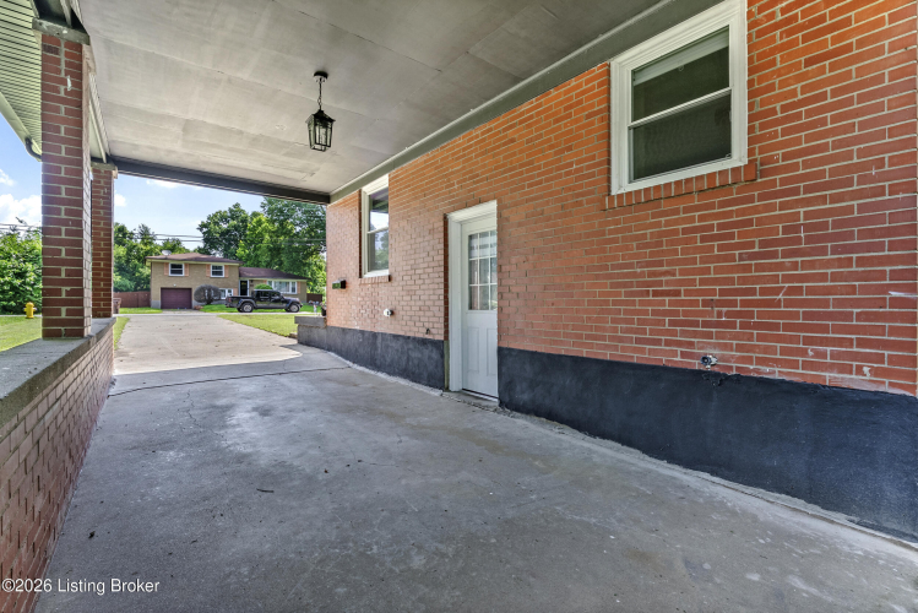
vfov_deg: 73.8
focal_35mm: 16
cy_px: 306
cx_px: 459
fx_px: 408
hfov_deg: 96.7
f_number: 11
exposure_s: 1/6
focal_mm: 16
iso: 400
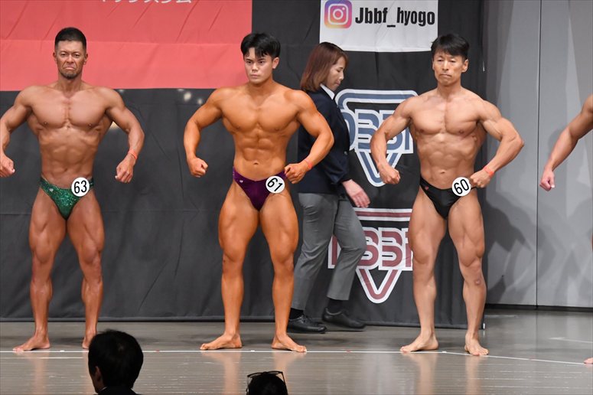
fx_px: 3326
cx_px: 296
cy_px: 198
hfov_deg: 10.2
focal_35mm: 202
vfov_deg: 6.8
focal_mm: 135
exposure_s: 1/400
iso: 6400
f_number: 5.6
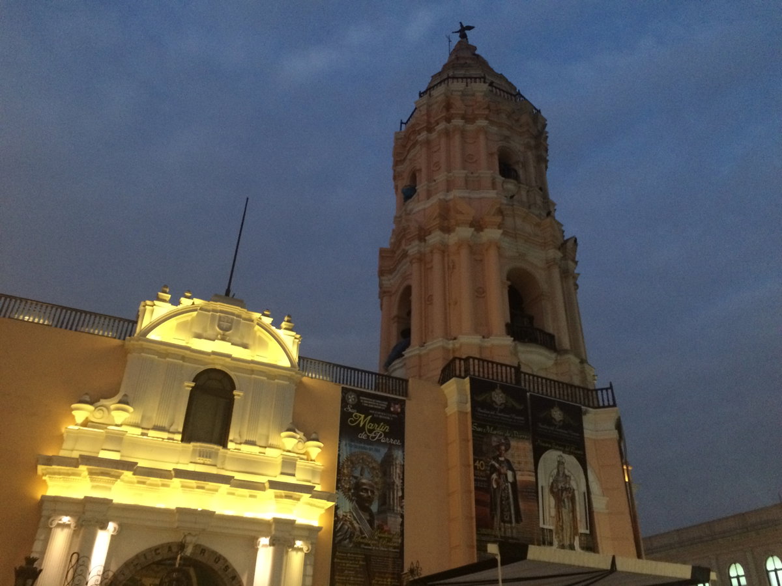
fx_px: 655
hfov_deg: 61.7
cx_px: 391
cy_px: 293
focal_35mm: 29
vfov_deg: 48.2
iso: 320
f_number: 2.2
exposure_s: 1/15
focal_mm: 4.15
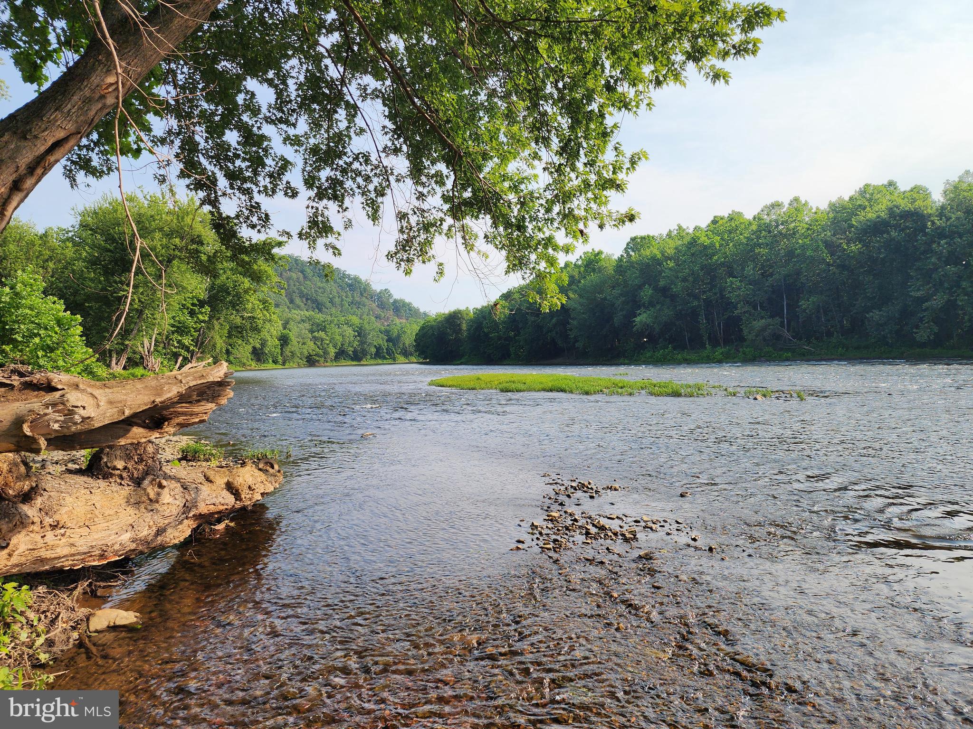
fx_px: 646
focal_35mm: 23
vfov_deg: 58.9
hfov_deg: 73.9
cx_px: 486
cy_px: 364
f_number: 1.8
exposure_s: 1/773
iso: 12
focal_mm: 6.4
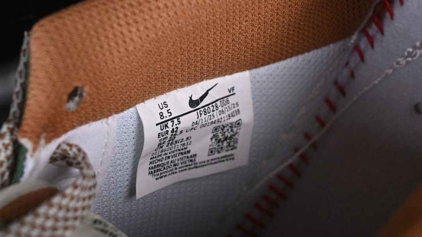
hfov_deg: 26.9
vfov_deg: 15.3
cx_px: 210
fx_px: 884
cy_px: 116
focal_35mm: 79
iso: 160
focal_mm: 50
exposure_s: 1/160
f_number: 7.1
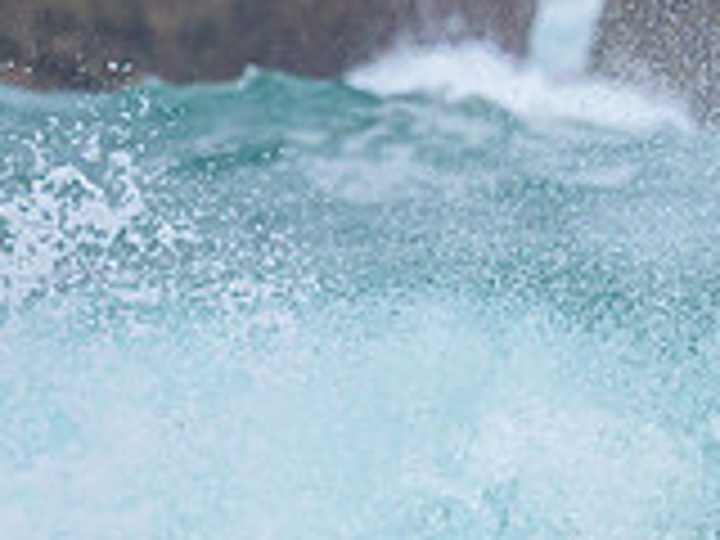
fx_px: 79621
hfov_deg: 0.5
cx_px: 1520
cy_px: 549
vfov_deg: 0.4
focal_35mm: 3828
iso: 450
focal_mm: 800
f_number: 6.3
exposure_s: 1/2000
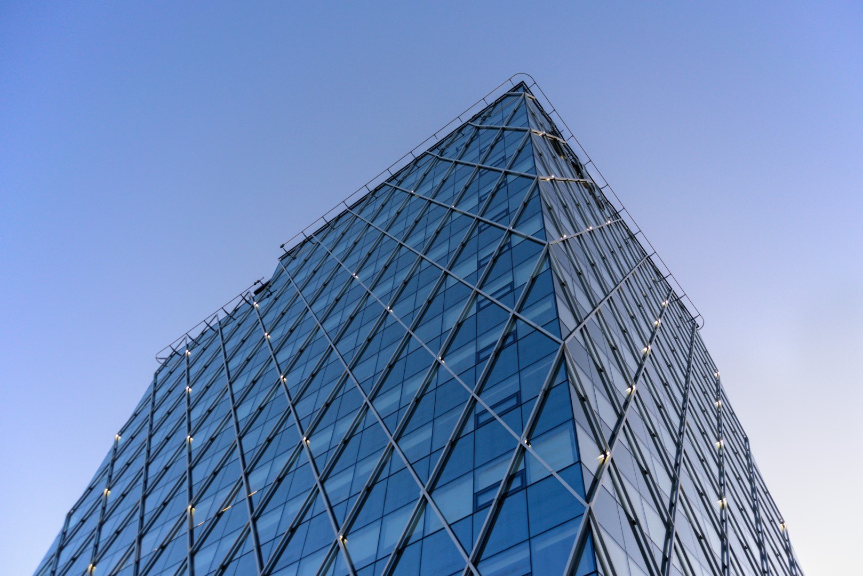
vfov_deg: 41.1
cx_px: 432
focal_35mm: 32
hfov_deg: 58.7
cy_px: 288
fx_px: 767
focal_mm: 32
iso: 400
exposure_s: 1/400
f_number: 4.5
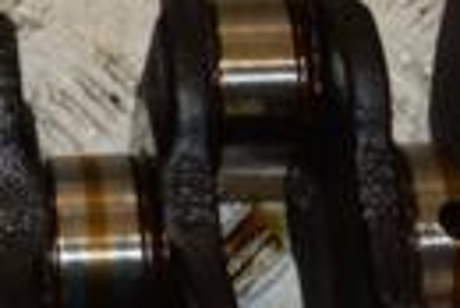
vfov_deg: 7.6
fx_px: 2303
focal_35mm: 180
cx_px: 42
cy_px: 280
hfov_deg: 11.3
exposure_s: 1/200
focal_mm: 26
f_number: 8
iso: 800
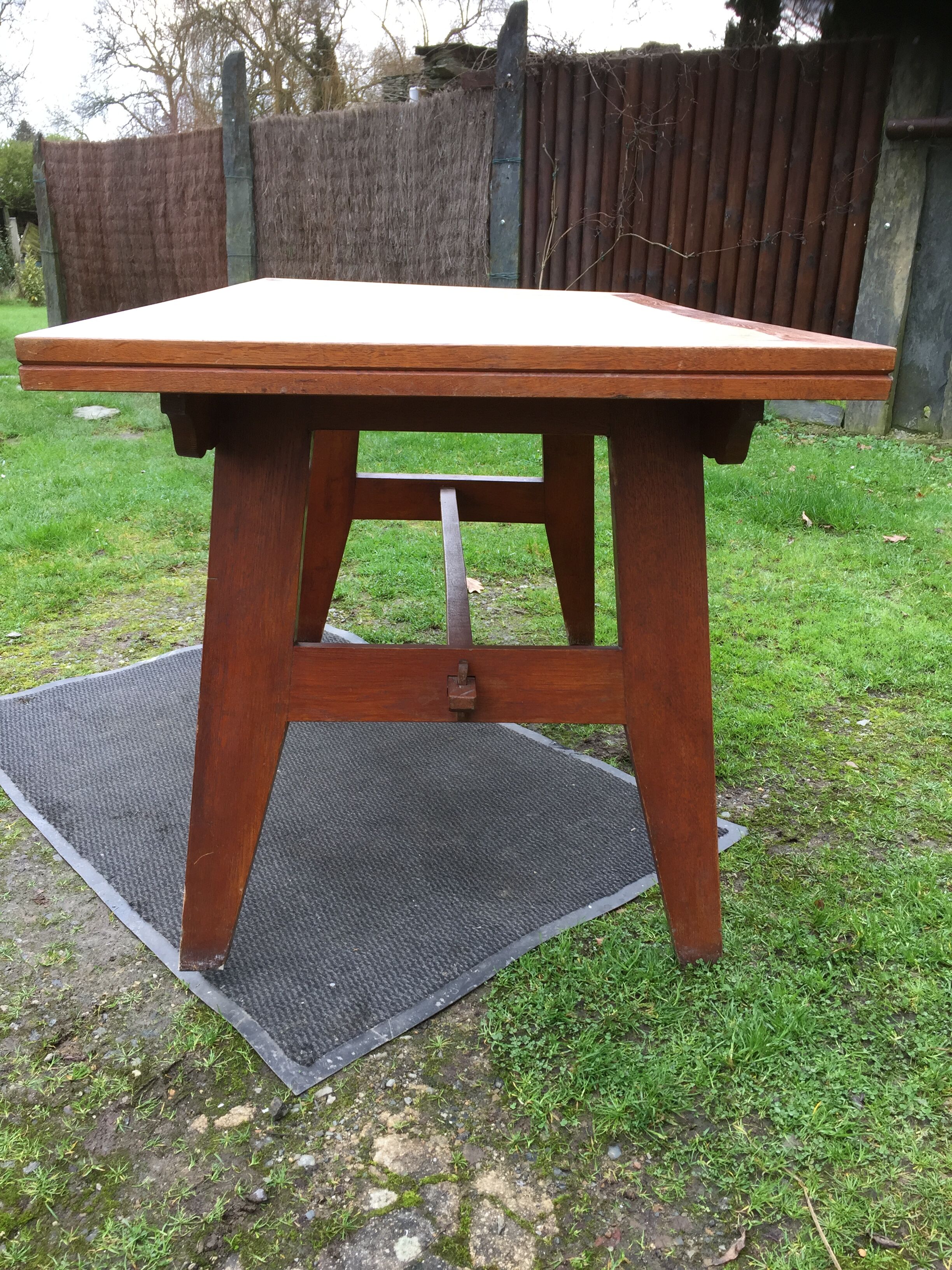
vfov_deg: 61.7
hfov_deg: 48.2
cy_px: 635
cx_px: 476
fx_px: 1063
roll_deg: +0.2
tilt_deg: -21.1
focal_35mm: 29
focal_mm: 4.15
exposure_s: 1/100
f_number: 2.2
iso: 40
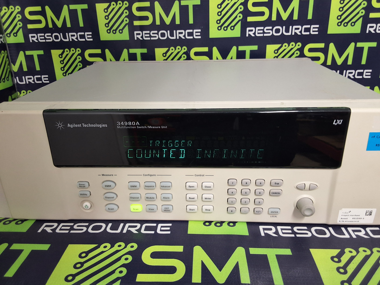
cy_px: 142
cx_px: 190
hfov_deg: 63.4
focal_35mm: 28
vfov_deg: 49.7
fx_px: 307
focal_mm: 2.91
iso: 200
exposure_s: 1/30
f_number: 1.9
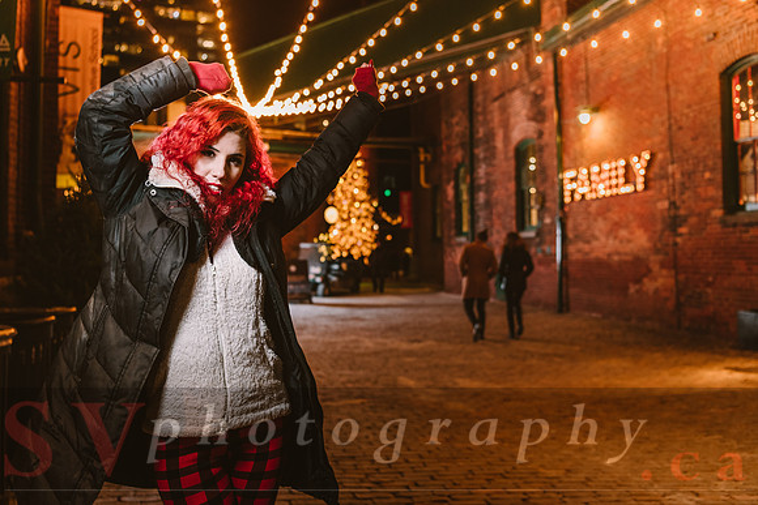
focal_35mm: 35
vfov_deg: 37.4
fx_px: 747
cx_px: 343
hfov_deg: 53.7
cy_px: 228
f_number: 2.8
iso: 800
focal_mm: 32
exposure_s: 1/30
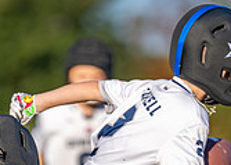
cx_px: 79
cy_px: 219
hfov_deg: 2.4
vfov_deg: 1.7
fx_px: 5506
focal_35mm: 840
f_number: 2.8
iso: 200
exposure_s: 1/3200
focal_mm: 200
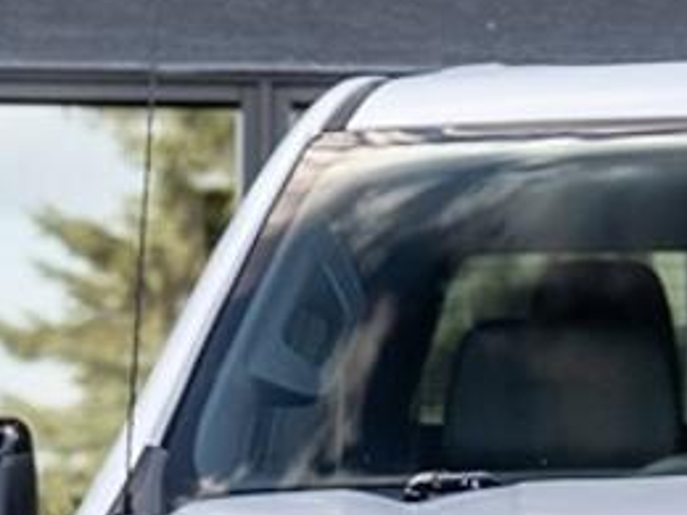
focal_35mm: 308
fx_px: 6113
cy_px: 760
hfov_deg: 6.4
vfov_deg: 4.8
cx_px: 944
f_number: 4
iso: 160
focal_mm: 48
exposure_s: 1/160
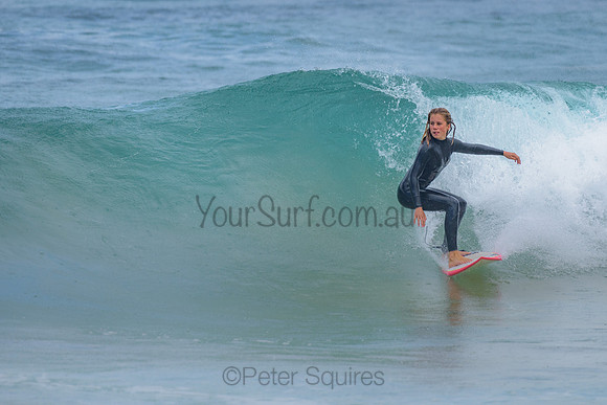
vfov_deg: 2.2
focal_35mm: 613
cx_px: 362
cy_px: 157
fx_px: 10333
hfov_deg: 3.4
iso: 400
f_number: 5.6
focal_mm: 500
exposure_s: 1/2000
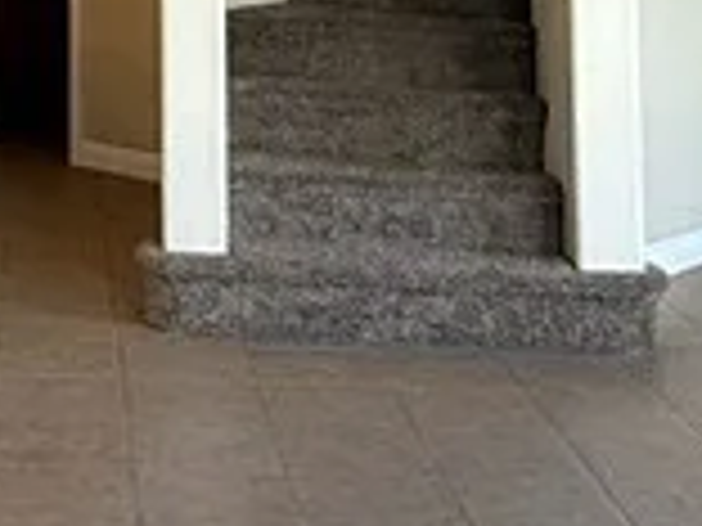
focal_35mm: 92
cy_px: -337
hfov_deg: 20.3
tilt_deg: +5.0
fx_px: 1866
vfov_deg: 14.6
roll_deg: -0.6
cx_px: -68
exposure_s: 1/120
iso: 250
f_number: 2.2
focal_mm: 2.22
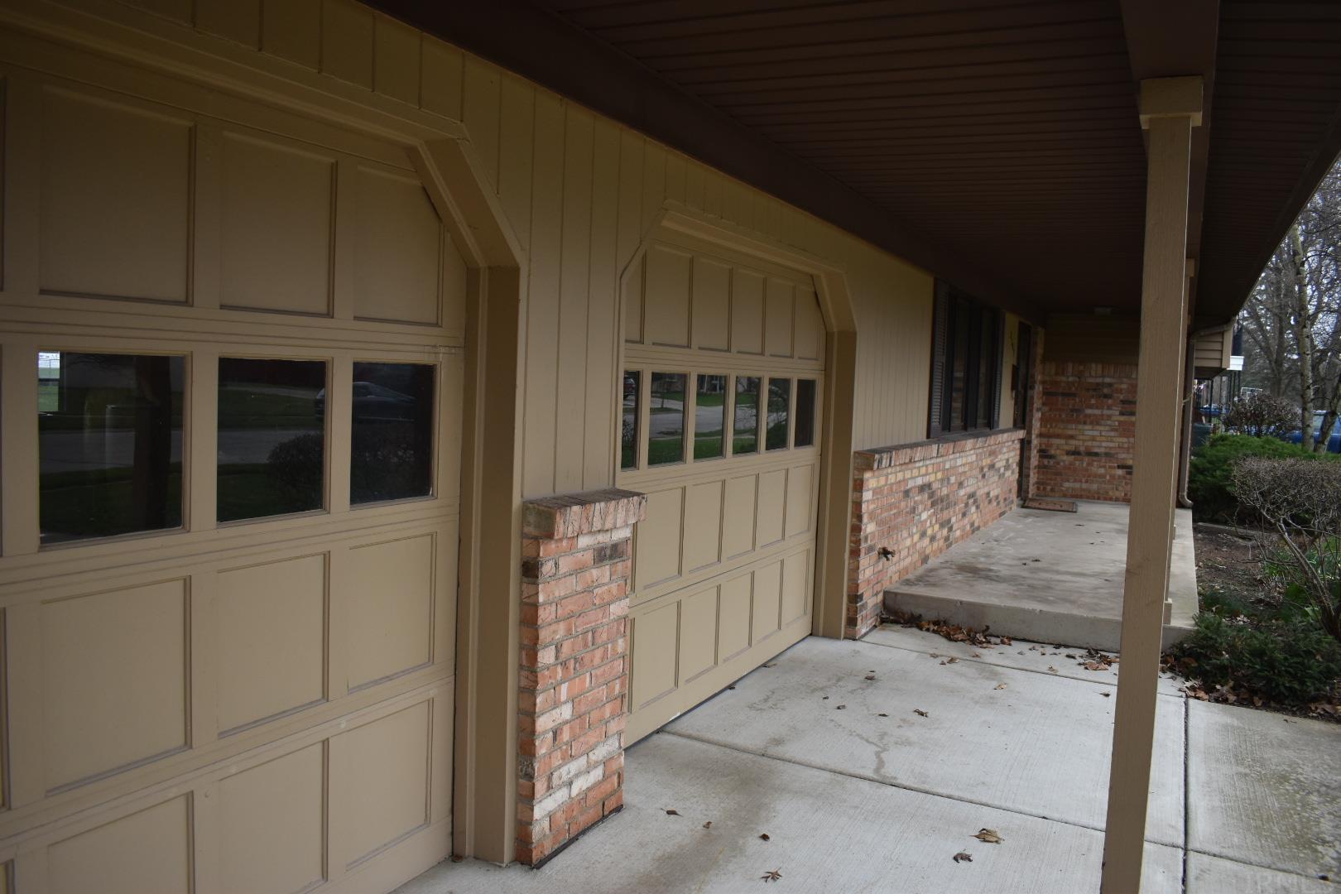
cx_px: 670
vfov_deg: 47.9
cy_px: 447
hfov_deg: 67.4
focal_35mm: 27
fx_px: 1006
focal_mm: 18
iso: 400
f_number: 4
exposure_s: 1/250
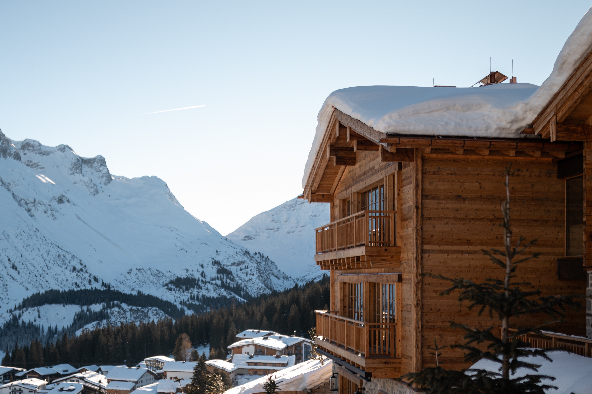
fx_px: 805
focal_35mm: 49
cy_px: 241
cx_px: 254
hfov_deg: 40.3
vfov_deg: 27.4
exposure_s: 1/8000
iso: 250
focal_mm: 35
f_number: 1.4
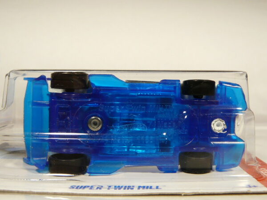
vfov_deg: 36.8
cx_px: 134
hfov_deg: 47.9
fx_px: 301
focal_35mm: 39
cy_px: 100
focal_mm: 4.6
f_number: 2.8
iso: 100
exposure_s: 1/80
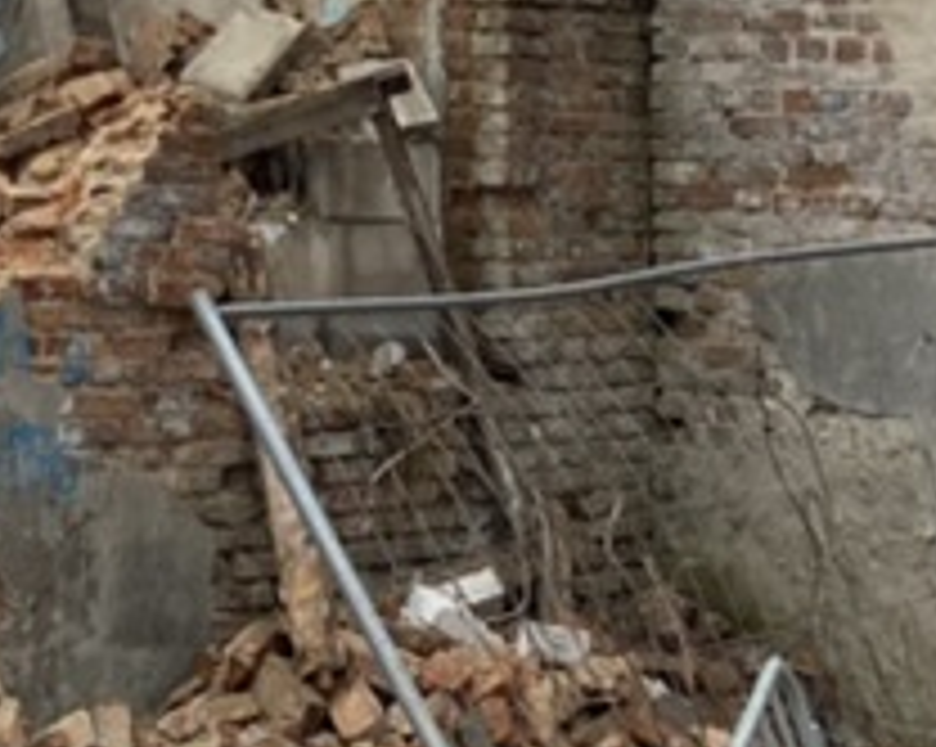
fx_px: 3460
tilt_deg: +13.8
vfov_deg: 11.1
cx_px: 122
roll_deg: -1.6
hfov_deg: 15.3
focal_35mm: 125
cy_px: -770
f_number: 1.8
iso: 32
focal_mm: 4.25
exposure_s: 1/654
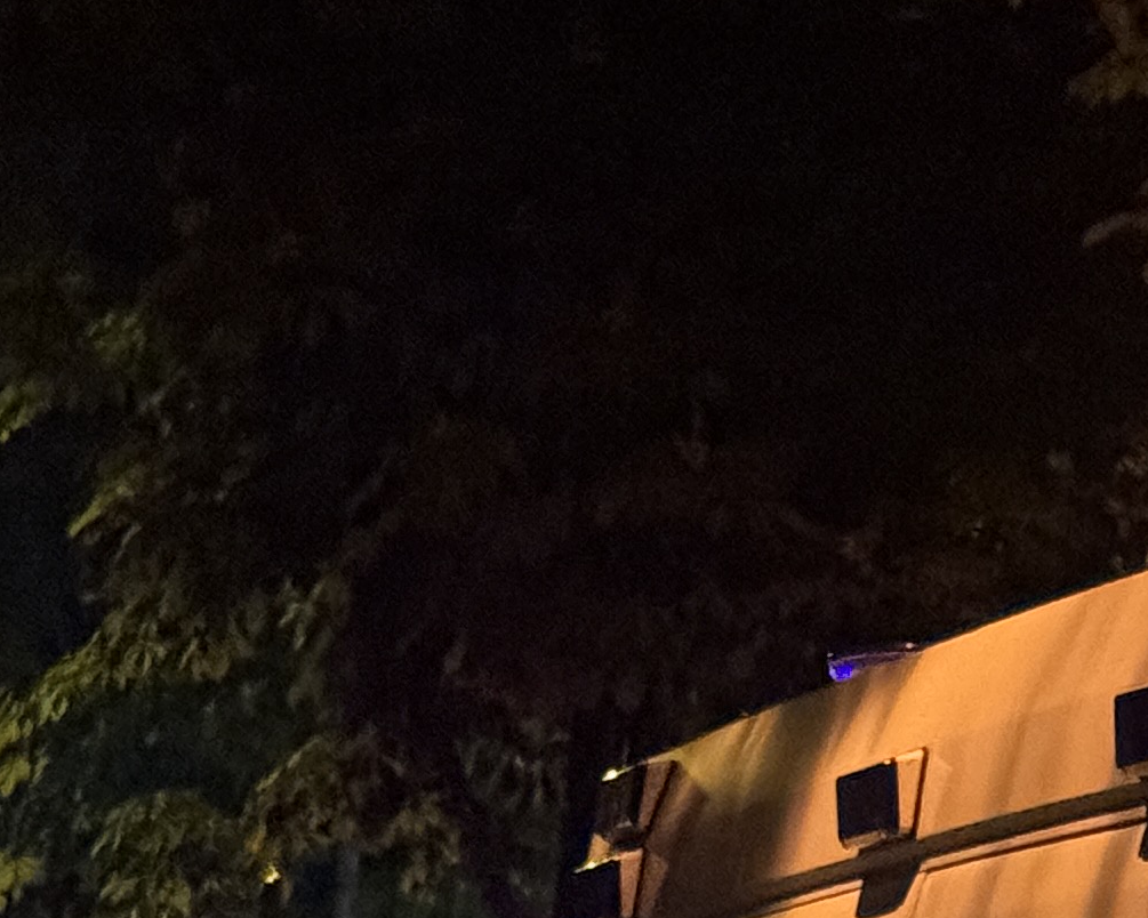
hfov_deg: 10.2
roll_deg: -1.7
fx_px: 6388
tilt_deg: -0.2
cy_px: 1555
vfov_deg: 8.0
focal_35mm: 188
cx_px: 1035
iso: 500
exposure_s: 1/25
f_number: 1.78
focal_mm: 6.76
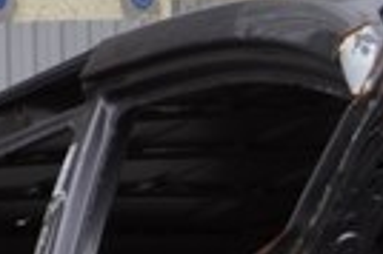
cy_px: 684
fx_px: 3177
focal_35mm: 299
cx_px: -978
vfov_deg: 4.4
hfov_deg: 6.1
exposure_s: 1/160
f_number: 6.3
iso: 100
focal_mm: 26
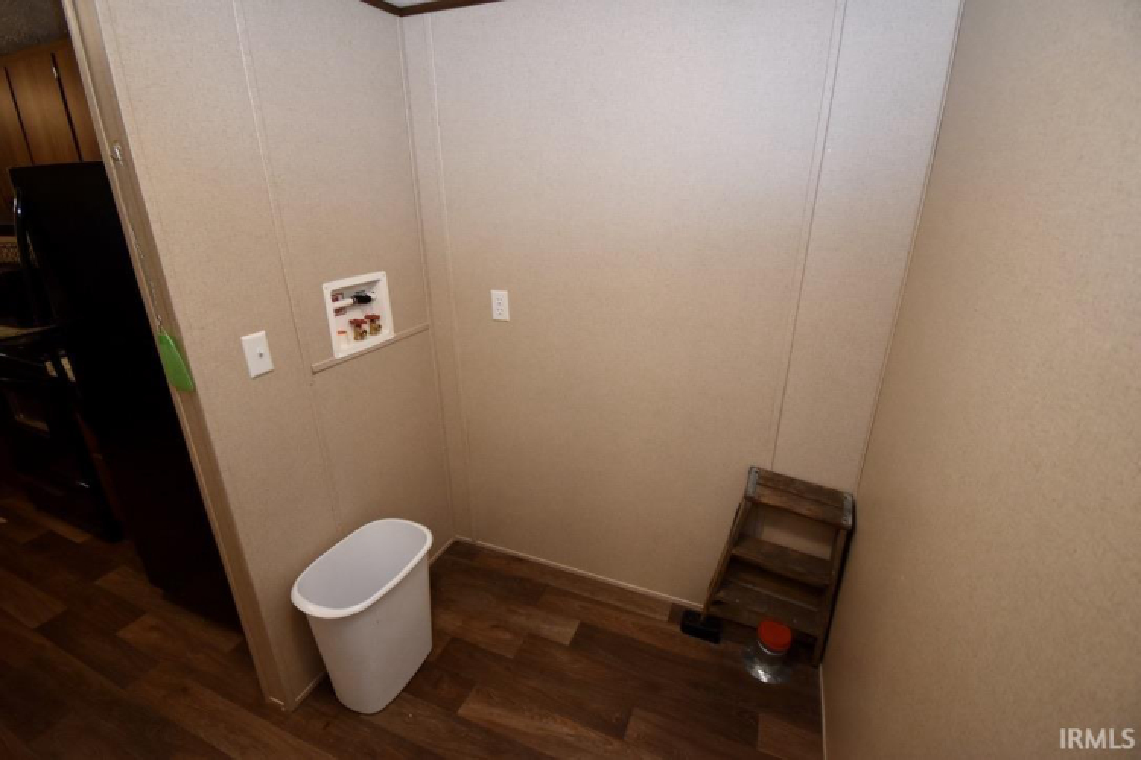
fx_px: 475
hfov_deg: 100.4
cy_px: 380
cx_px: 570
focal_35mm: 15
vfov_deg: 77.3
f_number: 4.5
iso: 1000
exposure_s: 1/60
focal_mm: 10
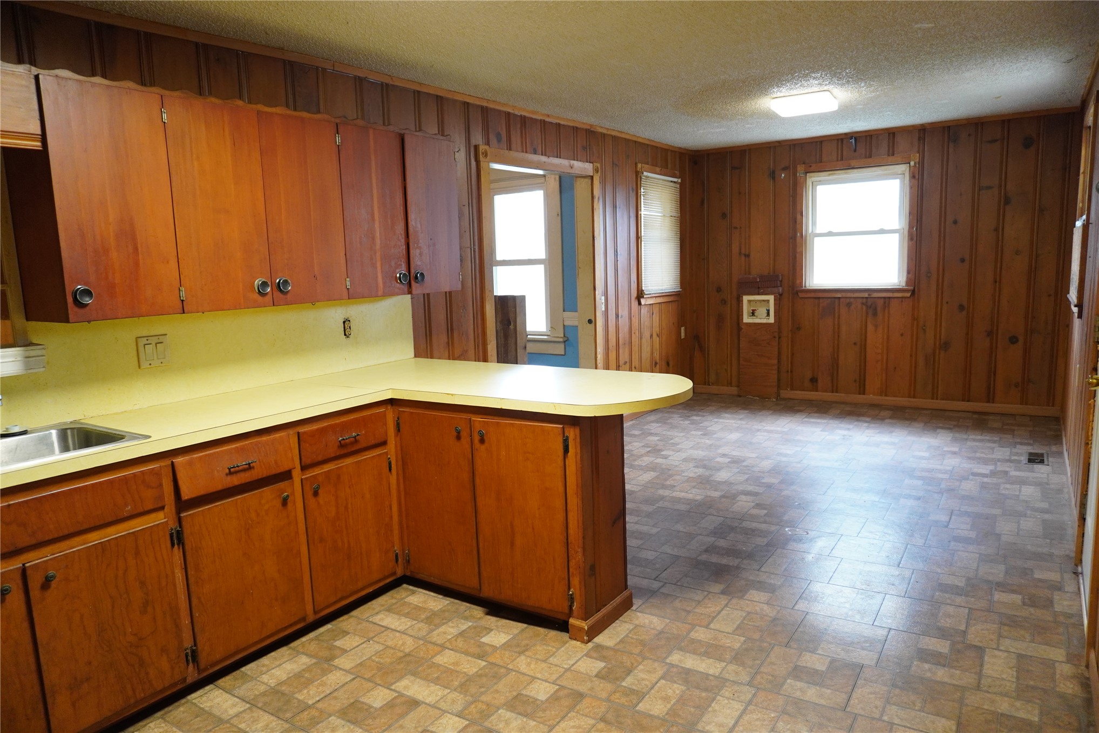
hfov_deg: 73.7
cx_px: 550
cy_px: 366
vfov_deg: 53.1
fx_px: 733
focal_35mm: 24
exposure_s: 1/60
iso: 1000
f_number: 3.5
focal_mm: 16
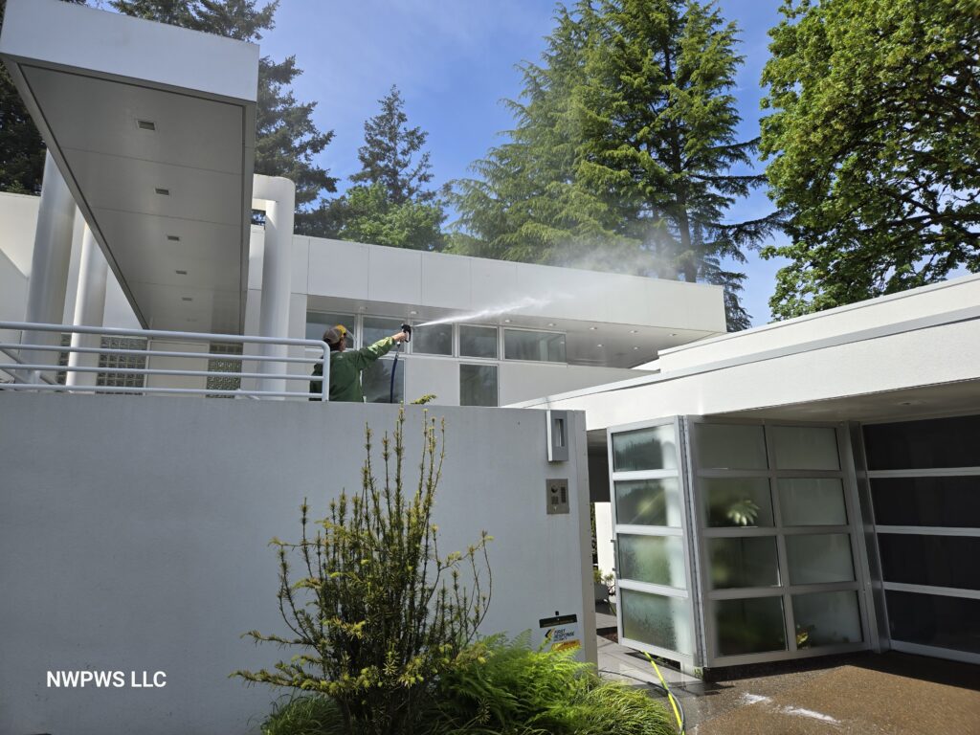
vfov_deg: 58.9
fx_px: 651
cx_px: 490
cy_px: 368
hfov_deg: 73.9
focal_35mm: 23
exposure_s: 1/1619
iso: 25
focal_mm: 5.4
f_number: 1.8
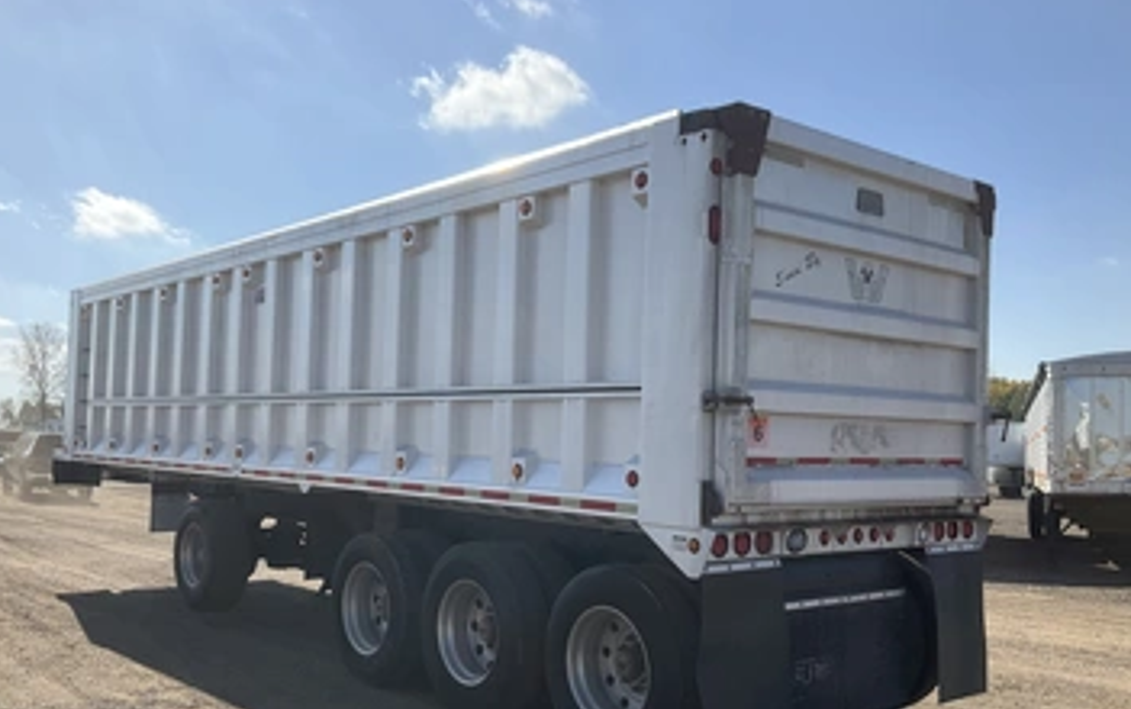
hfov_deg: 55.3
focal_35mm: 35
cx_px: 551
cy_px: 425
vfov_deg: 36.2
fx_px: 1080
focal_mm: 3
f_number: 1.8
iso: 25
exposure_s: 1/2801
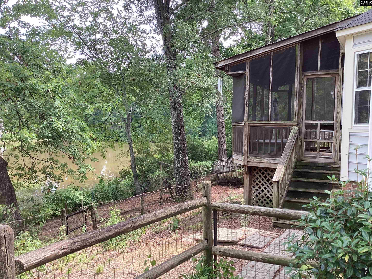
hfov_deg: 58.4
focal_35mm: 31
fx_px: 333
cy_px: 140
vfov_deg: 45.4
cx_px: 186
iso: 25
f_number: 2.4
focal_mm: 3.3
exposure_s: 1/122
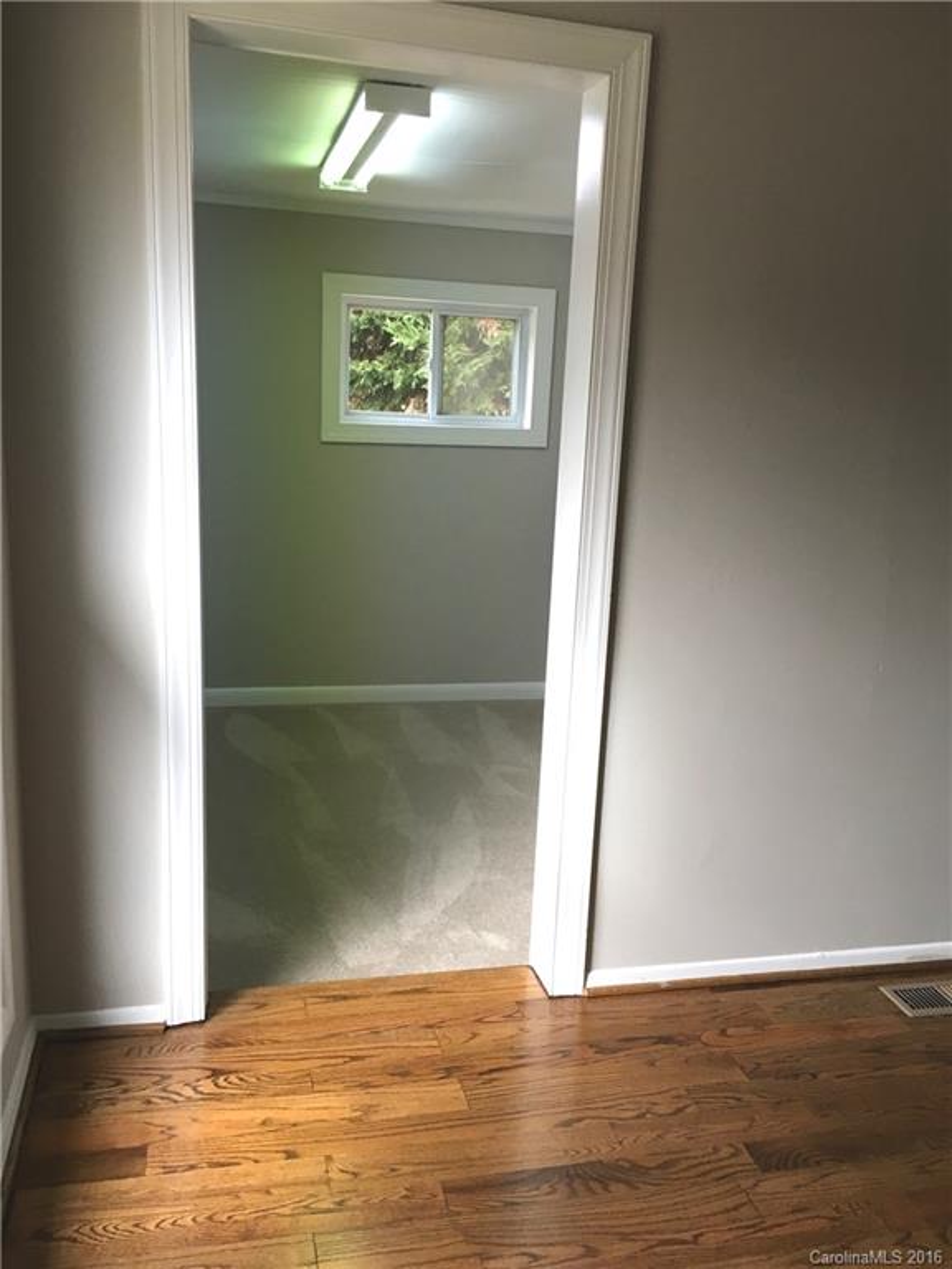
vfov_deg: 61.7
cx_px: 476
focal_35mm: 29
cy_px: 634
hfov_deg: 48.2
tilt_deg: -12.5
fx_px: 1063
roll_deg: -1.3
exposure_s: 1/30
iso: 25
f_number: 2.2
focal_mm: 4.15
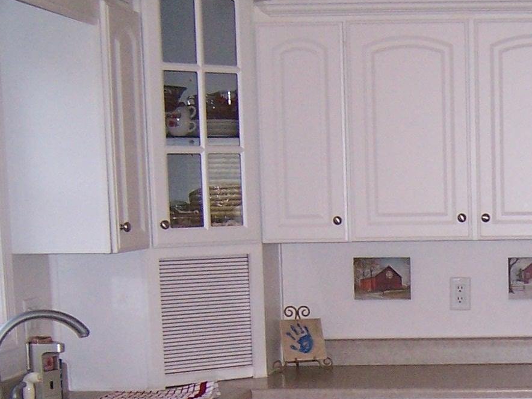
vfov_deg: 16.8
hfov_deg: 21.5
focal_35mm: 86
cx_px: 597
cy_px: 407
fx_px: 1322
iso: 140
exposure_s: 1/60
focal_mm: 5.5
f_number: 2.8
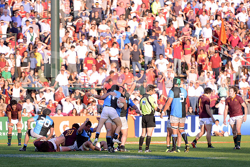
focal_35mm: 201
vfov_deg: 6.8
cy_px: 84
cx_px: 125
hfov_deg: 10.2
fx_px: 1396
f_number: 2.8
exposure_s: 1/1250
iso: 640
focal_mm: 200
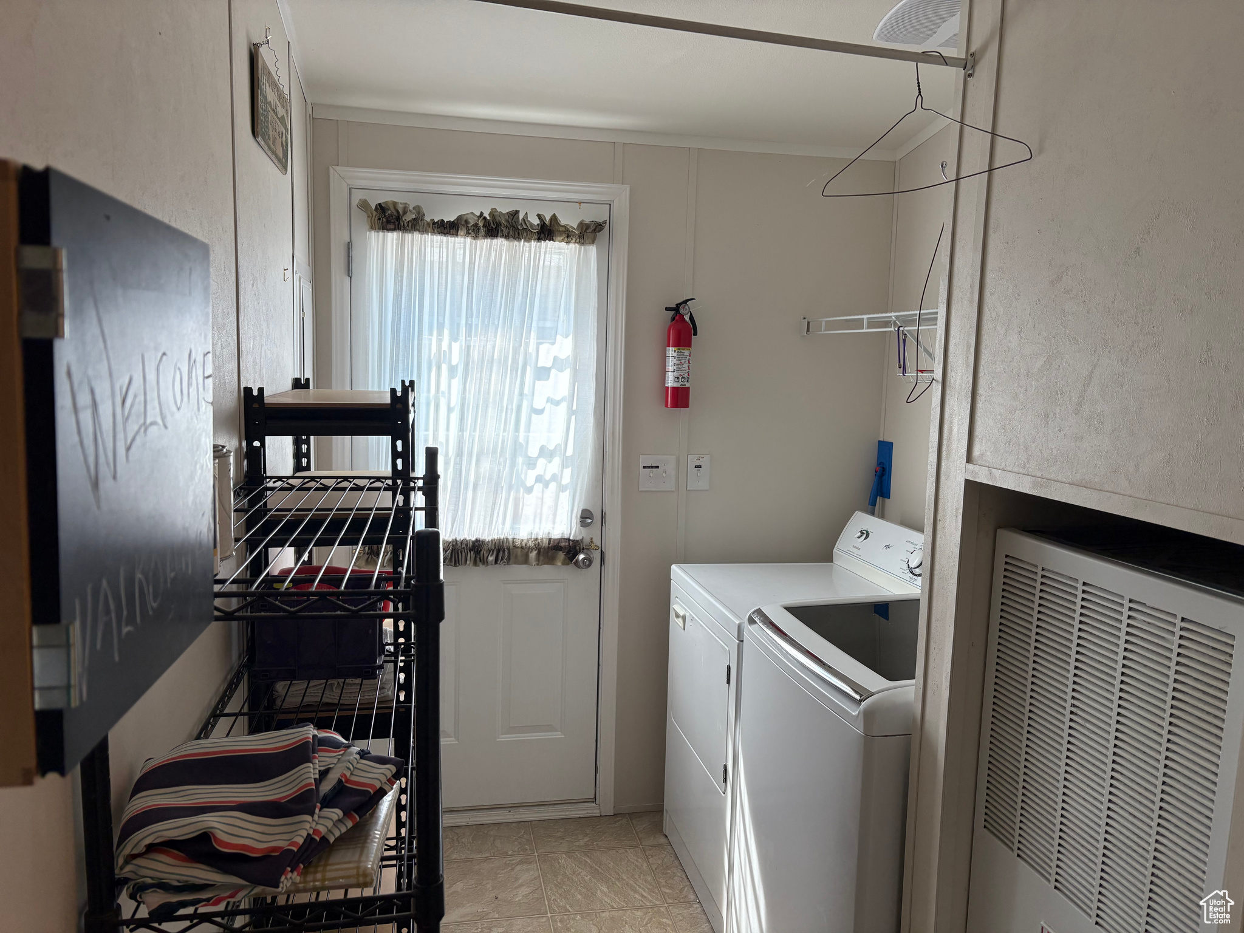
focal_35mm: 26
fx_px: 934
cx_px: 622
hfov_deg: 67.3
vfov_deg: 53.1
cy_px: 466
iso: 125
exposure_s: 1/232
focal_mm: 5.96
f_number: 1.6
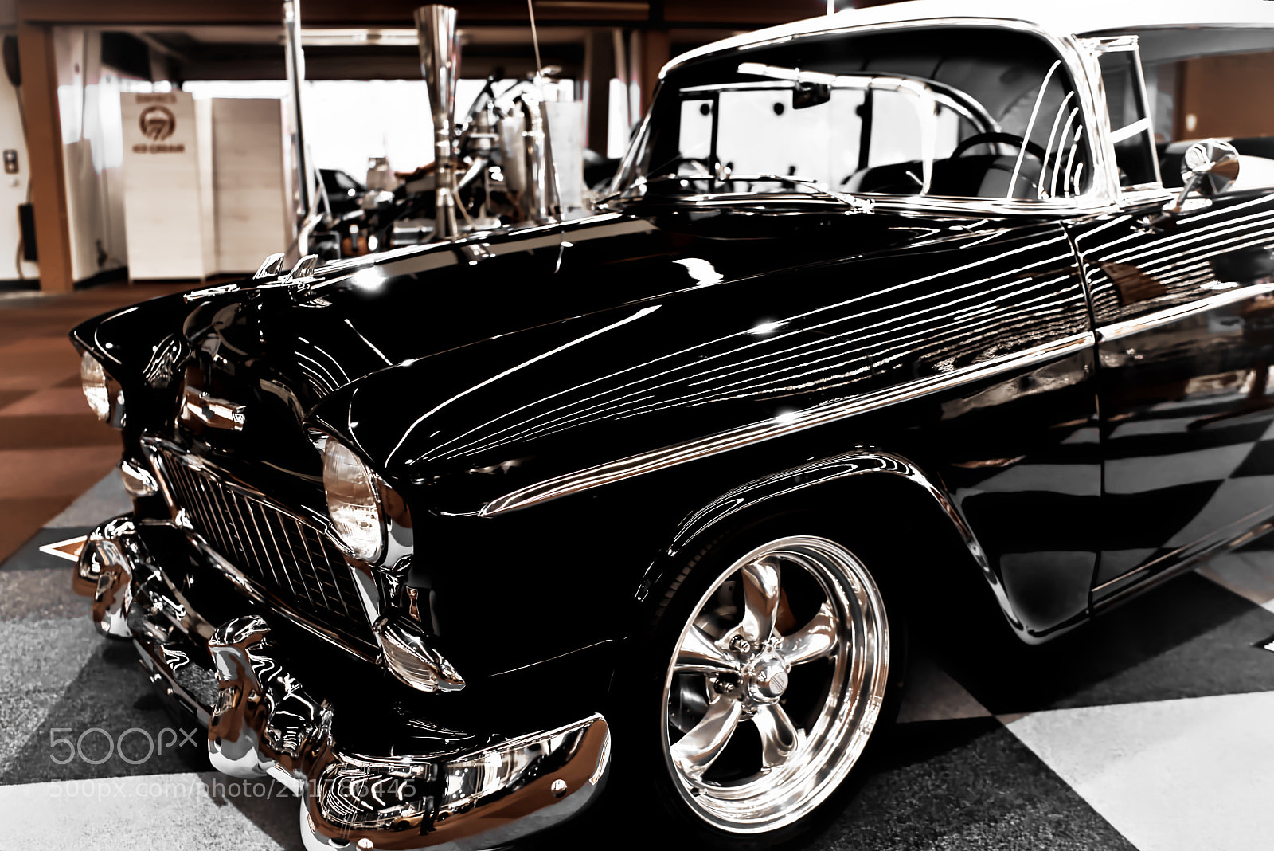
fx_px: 1239
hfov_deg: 54.4
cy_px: 426
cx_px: 637
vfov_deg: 37.9
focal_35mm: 35
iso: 1250
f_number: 2.8
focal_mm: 35
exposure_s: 1/40
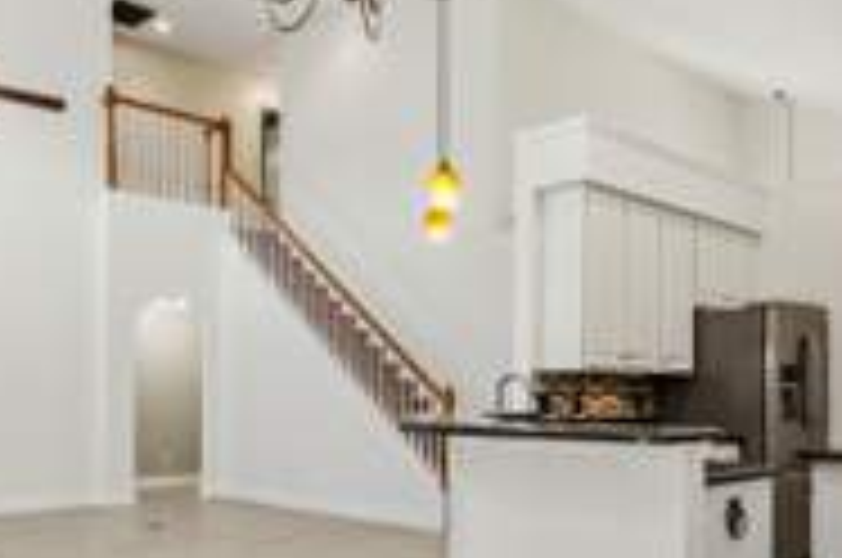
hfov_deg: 53.2
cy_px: 394
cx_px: 401
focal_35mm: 36
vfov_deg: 36.2
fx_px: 841
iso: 250
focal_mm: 14
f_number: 9
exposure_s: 1/4
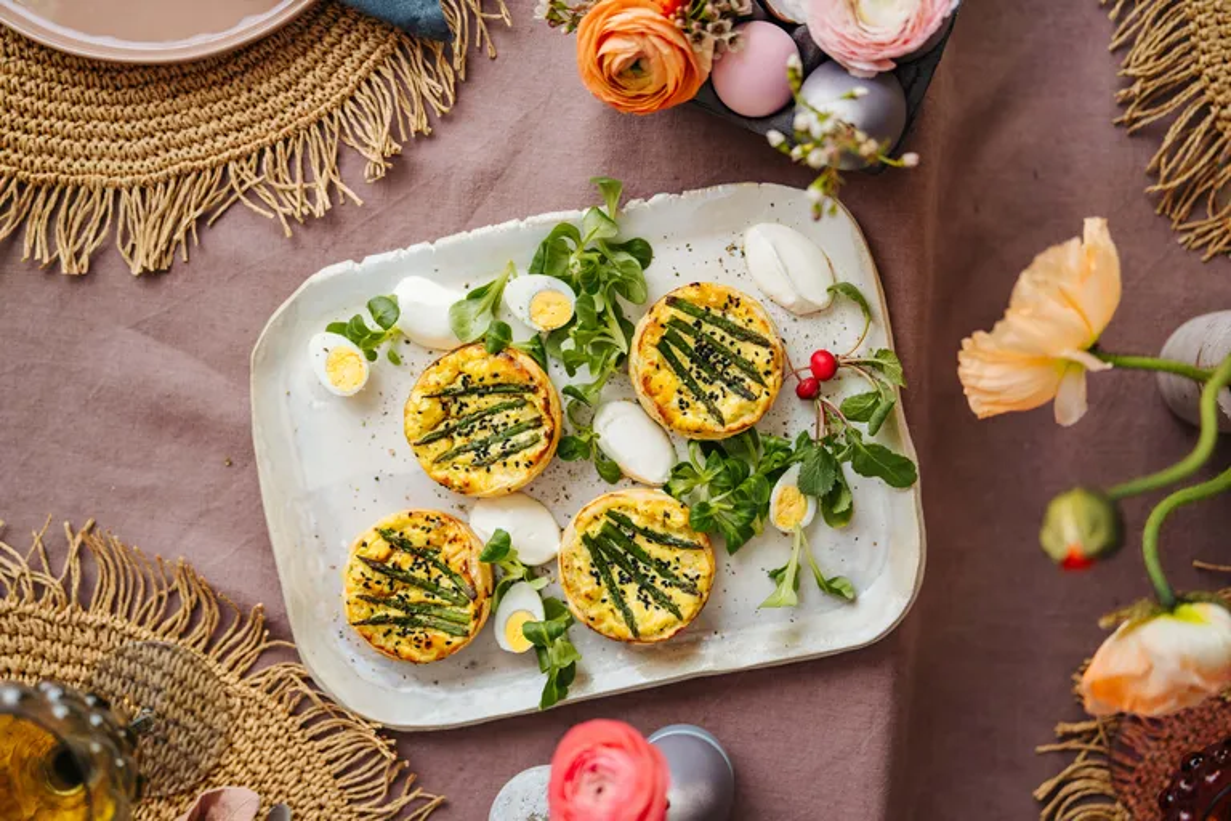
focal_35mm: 50
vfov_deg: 27.0
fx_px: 1710
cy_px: 410
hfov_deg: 39.6
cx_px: 616
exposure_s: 1/200
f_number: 1.8
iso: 250
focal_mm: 50
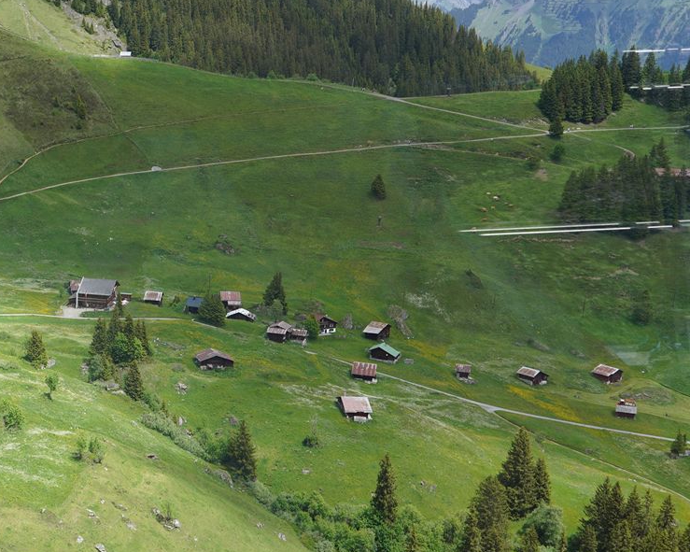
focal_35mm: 61
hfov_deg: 28.9
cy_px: 290
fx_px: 1246
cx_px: -5
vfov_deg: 25.0
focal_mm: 24
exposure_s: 1/100
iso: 100
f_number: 7.1
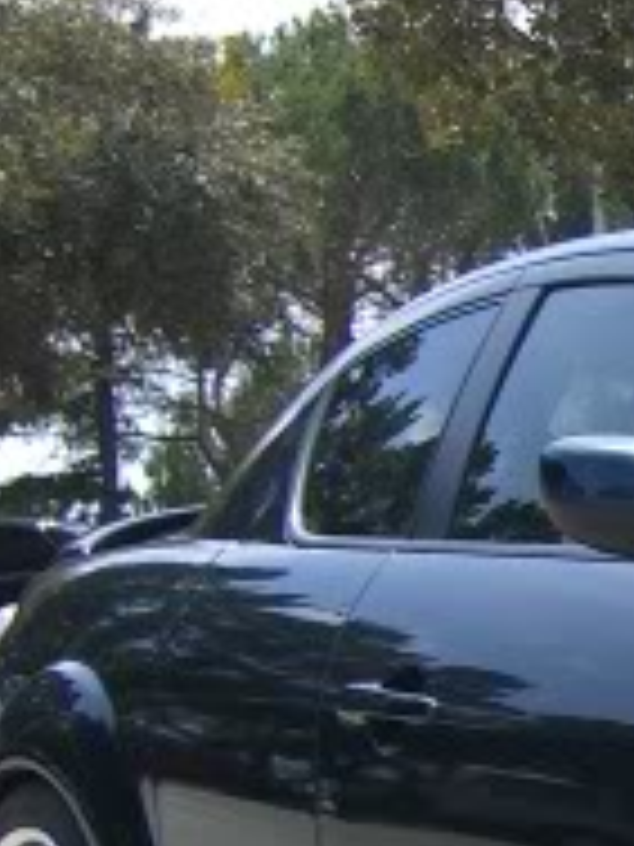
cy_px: 878
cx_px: 1425
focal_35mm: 162
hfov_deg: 8.5
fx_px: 3956
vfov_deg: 12.0
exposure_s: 1/800
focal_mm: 7.9
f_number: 2.8
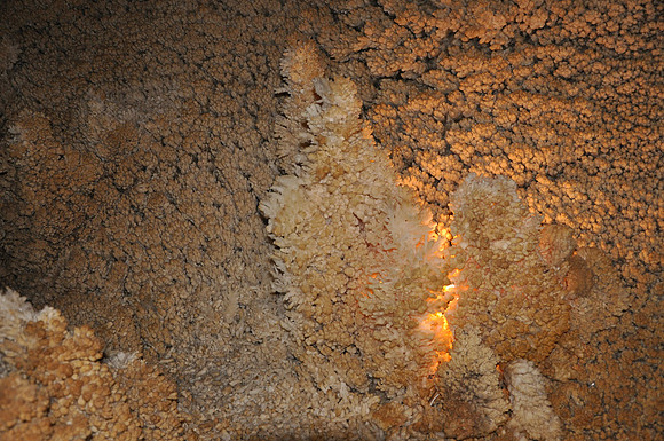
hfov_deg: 46.5
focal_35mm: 42
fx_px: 774
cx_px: 332
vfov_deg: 31.8
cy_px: 220
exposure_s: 1/60
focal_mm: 28
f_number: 4
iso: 800
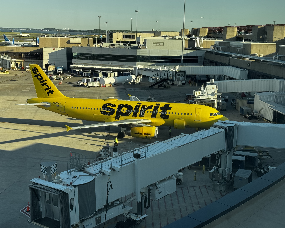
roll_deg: -1.3
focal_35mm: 51
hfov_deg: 36.6
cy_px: 116
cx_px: 130
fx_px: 430
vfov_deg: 29.7
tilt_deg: -11.5
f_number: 1.78
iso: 64
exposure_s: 1/1287
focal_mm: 6.76
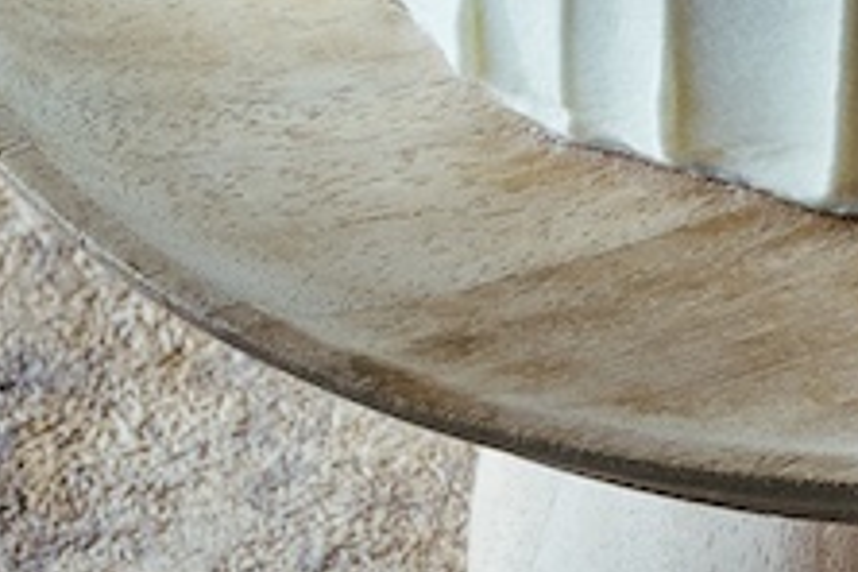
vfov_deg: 1.9
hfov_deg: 2.8
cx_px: 1047
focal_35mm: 729
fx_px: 17373
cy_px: -701
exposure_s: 1/200
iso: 640
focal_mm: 162
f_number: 13
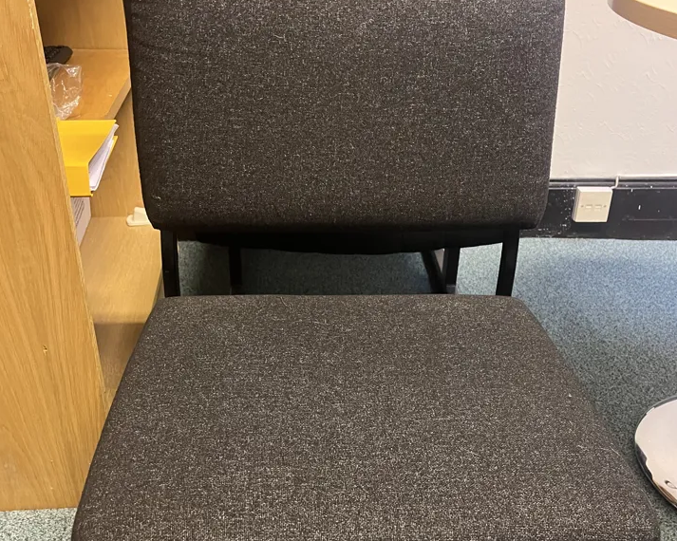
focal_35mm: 38
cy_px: 327
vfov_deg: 39.0
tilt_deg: -31.7
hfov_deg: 47.9
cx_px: 355
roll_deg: -1.2
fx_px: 761
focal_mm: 5.1
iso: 640
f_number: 1.6
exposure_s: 1/33
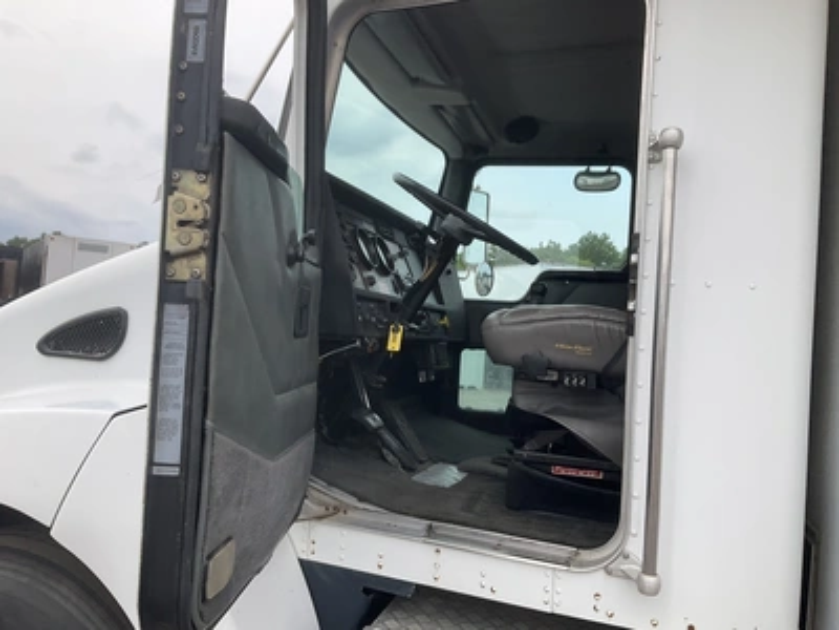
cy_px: 315
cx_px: 420
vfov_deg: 48.2
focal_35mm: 29
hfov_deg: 61.7
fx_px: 703
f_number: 1.8
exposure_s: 1/962
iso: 25
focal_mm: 3
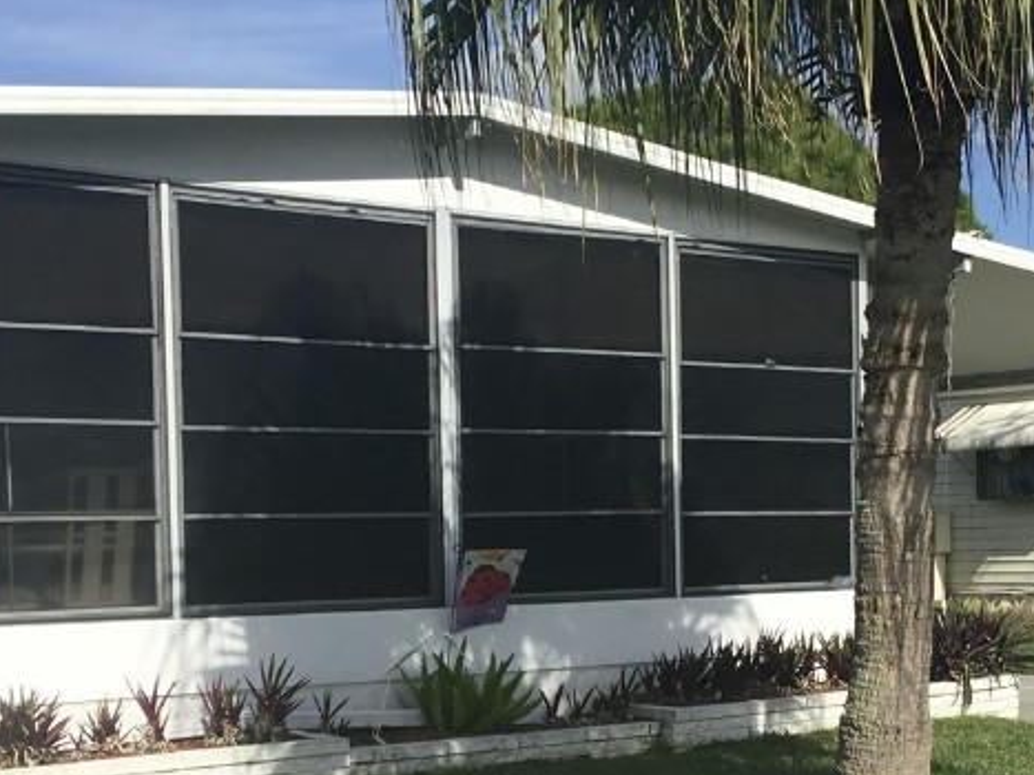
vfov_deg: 21.5
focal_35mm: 68
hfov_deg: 28.5
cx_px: 616
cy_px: 547
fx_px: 2031
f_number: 2.4
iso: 25
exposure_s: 1/1894
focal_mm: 3.3
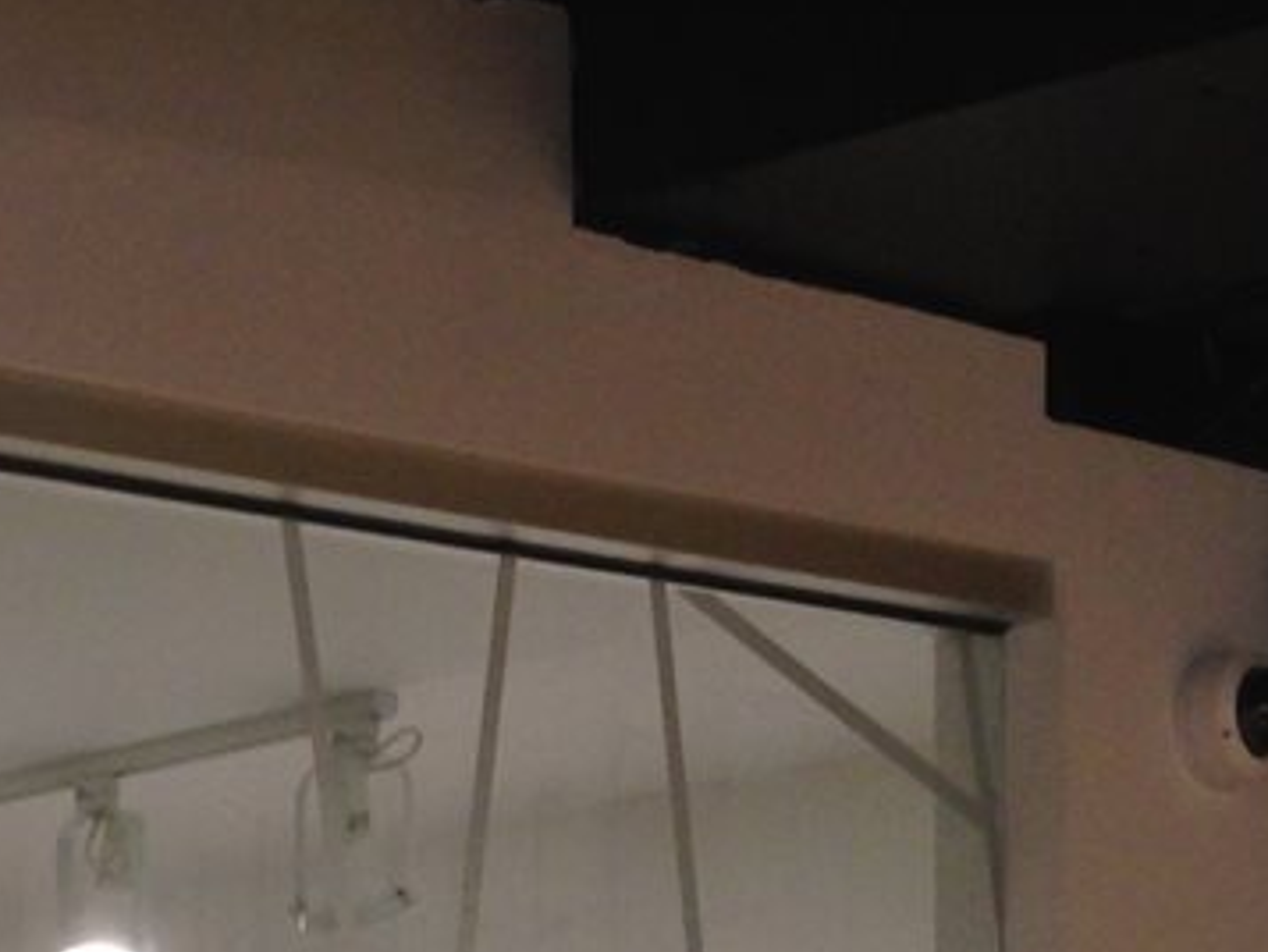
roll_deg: -0.1
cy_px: 1677
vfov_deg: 10.5
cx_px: -909
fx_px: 4873
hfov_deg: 13.5
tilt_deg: -2.5
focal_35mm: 133
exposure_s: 1/20
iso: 80
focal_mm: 4.12
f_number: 2.4
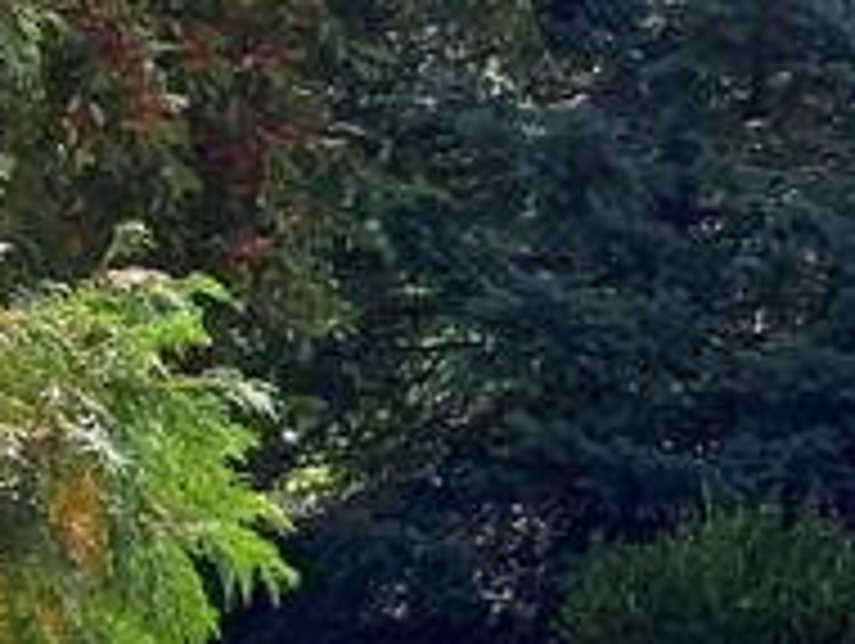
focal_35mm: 140
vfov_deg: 10.6
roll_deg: +0.0
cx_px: 2092
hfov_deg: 11.5
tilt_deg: -6.1
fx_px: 3462
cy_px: 468
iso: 32
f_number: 1.8
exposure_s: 1/973
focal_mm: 4.25
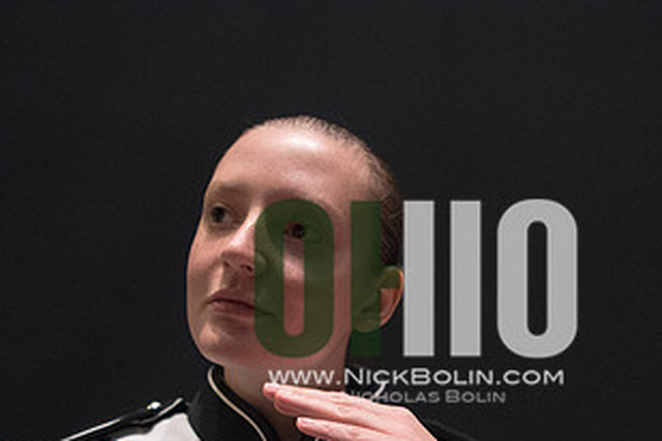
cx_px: 416
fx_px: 827
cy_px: 301
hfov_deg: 43.3
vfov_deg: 29.6
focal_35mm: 45
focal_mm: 24
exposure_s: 1/400
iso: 4000
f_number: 2.8
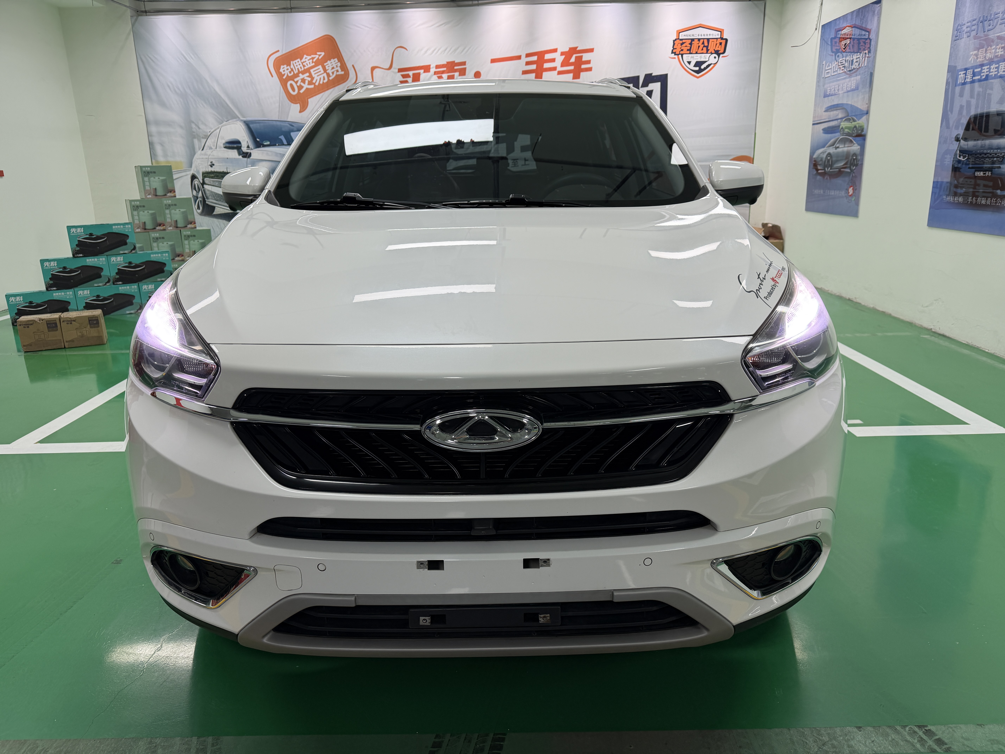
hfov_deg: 71.6
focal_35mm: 24
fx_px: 697
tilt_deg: -16.8
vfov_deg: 56.8
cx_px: 502
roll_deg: +1.8
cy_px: 377
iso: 64
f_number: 1.78
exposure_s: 1/100
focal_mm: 6.76
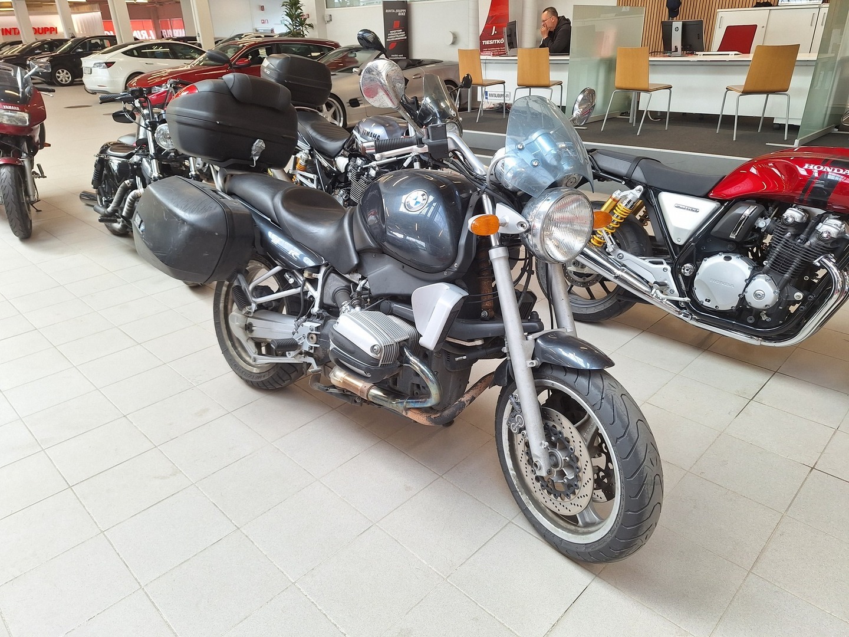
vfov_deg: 58.9
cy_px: 318
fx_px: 564
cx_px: 424
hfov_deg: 73.9
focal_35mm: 23
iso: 40
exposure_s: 1/104
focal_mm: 5.54
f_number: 1.8
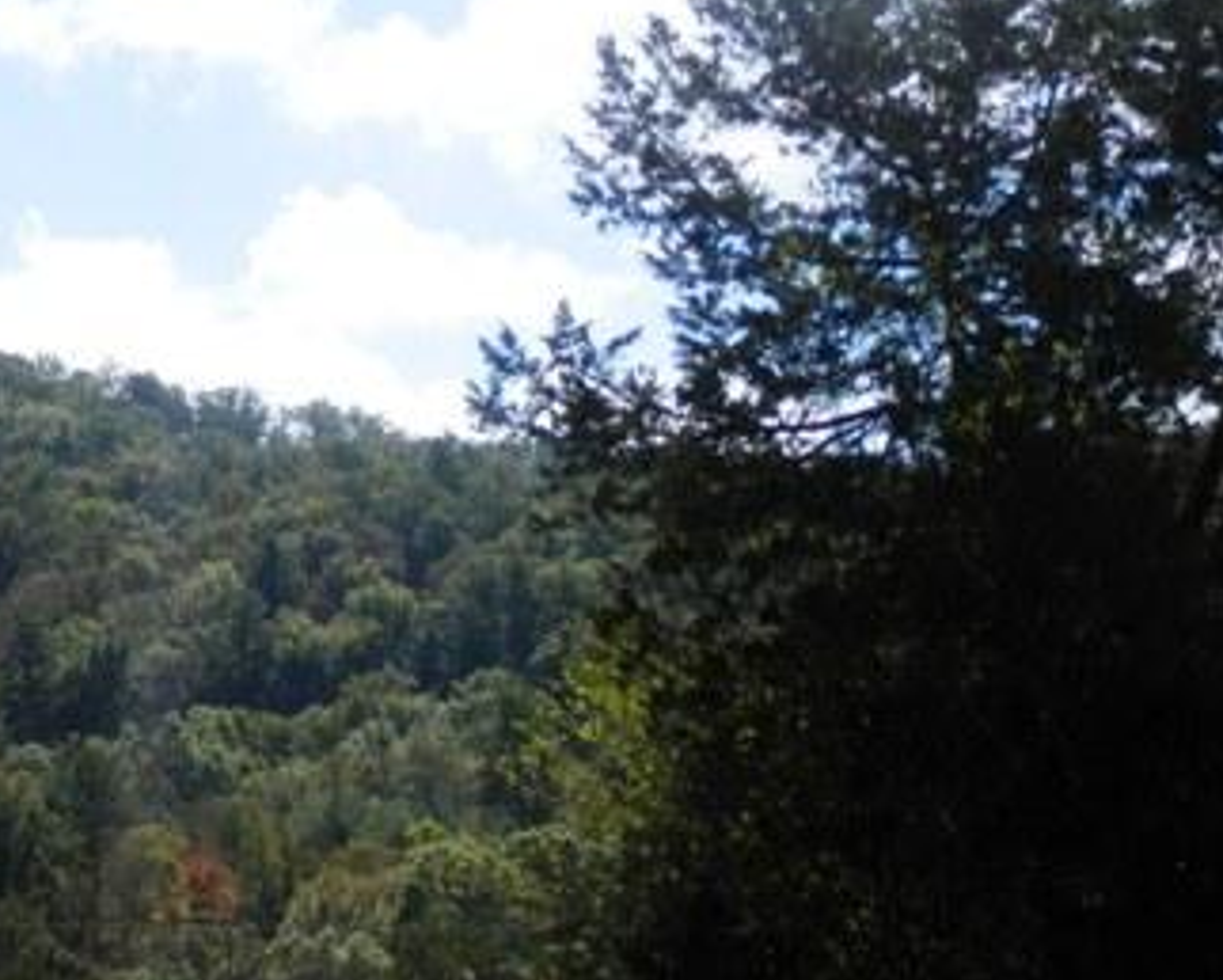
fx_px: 3948
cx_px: 19
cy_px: 1029
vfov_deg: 13.9
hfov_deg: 17.2
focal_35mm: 109
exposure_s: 1/800
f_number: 3.8
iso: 80
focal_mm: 8
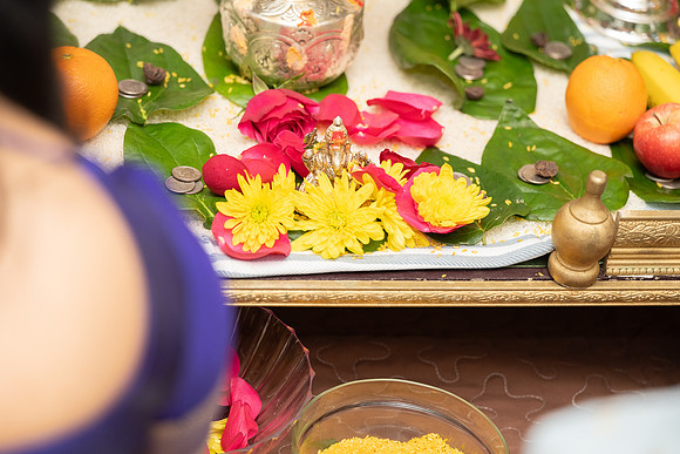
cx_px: 340
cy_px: 227
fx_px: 2309
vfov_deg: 11.2
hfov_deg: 16.8
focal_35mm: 122
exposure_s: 1/200
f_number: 2.8
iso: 500
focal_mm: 110
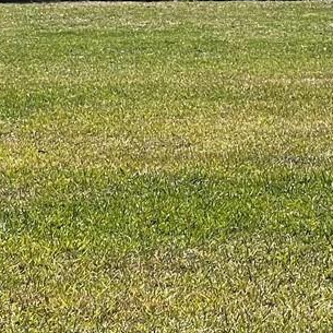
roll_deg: -0.2
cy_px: -78
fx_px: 3232
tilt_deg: -0.5
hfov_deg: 5.8
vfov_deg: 5.9
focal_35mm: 297
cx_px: 668
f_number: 2.2
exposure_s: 1/1309
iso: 20
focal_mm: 7.5
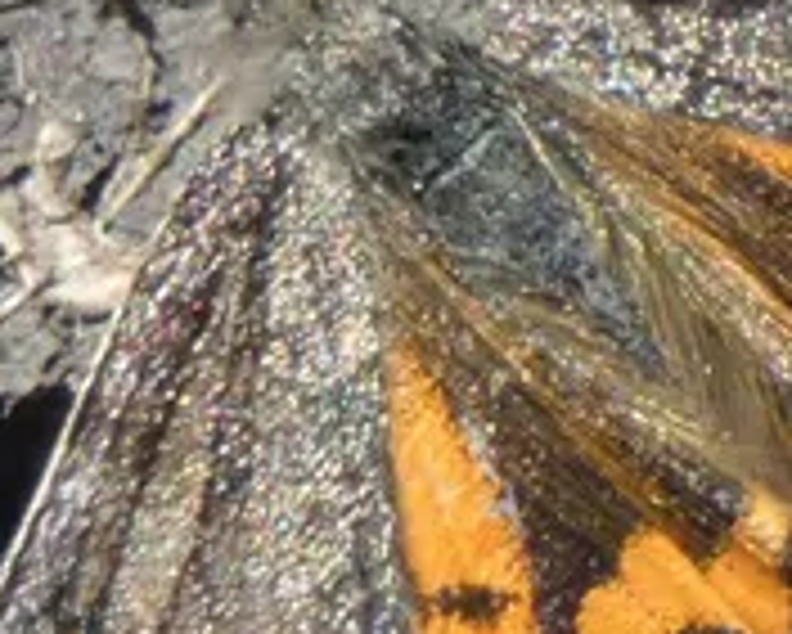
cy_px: 301
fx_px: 44115
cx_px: 648
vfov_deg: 0.8
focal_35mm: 1881
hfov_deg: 1.0
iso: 125
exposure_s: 1/100
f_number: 5.6
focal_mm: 95.2
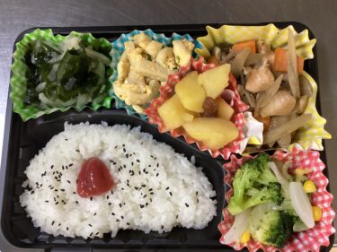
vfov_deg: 45.4
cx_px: 168
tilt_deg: -78.7
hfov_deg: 58.4
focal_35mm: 31
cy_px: 126
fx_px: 302
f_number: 2.4
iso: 250
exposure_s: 1/60
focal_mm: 3.3
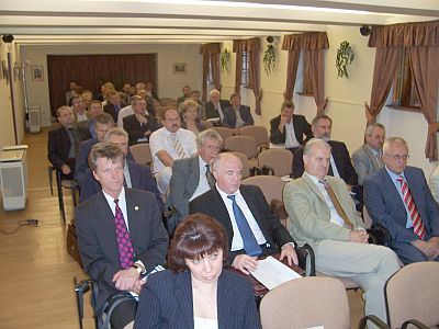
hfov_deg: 54.0
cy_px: 164
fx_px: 431
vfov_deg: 41.8
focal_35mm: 34
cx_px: 220
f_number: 2.7
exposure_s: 1/60
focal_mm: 5.6
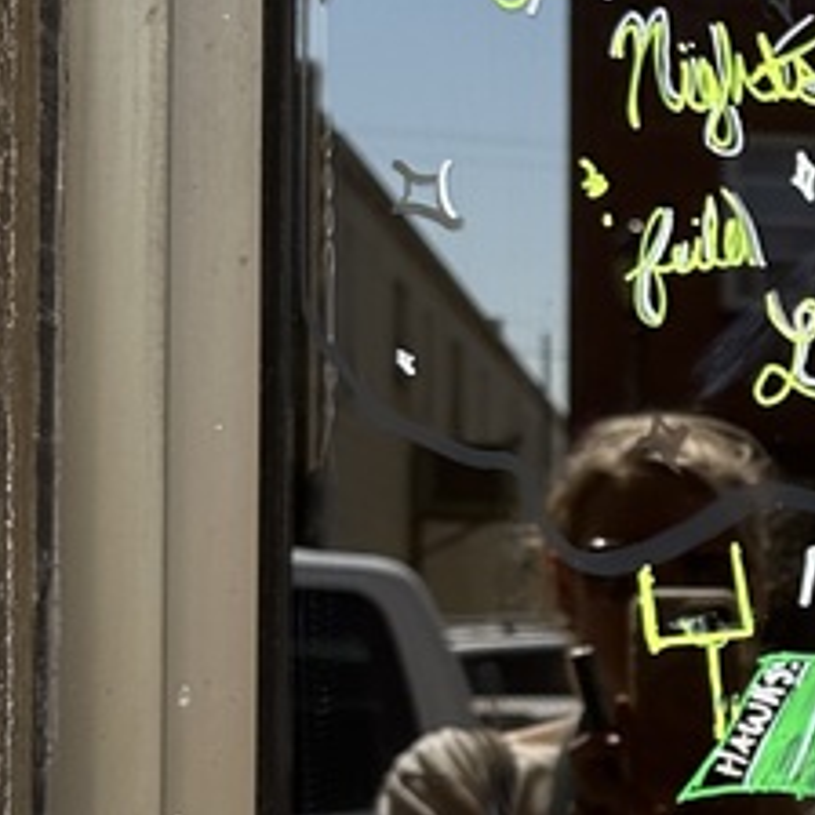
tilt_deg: -1.2
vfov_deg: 17.7
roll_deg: -0.2
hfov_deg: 16.2
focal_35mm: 97
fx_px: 2584
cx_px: 1270
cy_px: 684
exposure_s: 1/1062
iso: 80
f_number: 1.78
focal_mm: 6.86
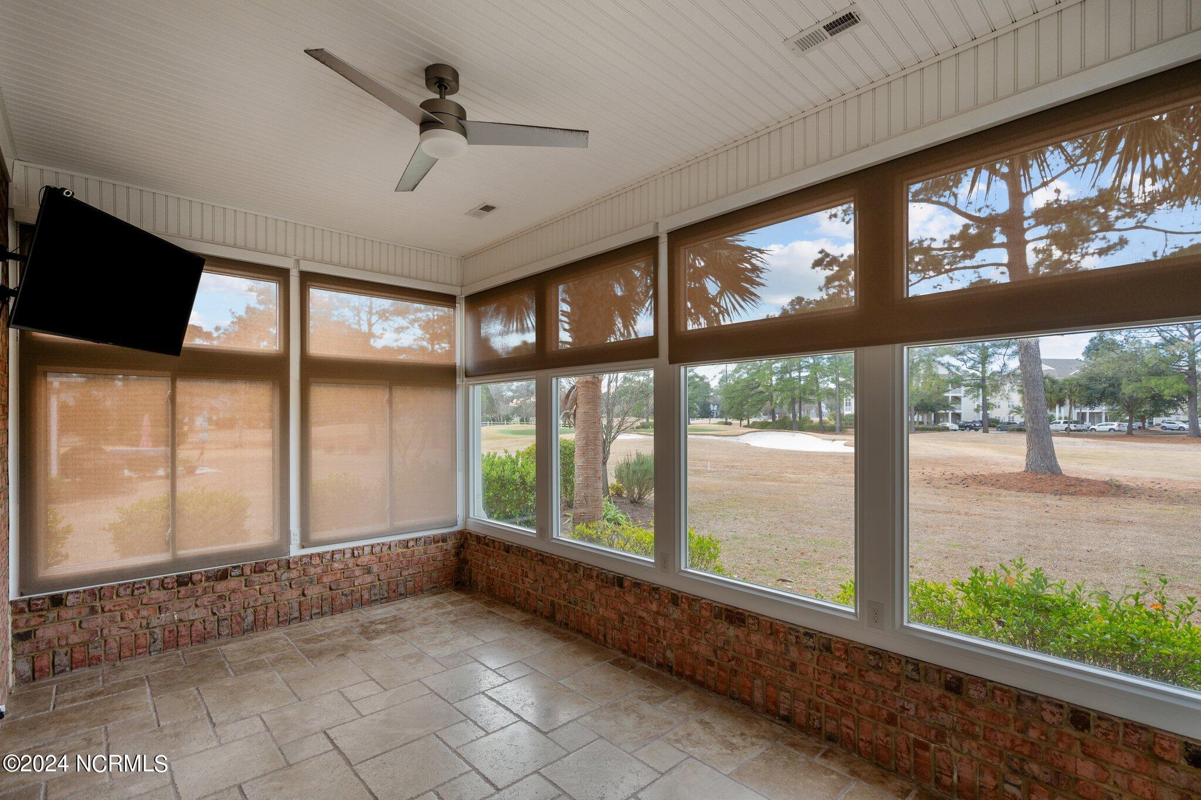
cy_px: 400
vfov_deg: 73.7
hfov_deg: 96.7
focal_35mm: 16
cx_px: 600
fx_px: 534
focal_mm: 16
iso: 250
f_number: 4
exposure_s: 1/50
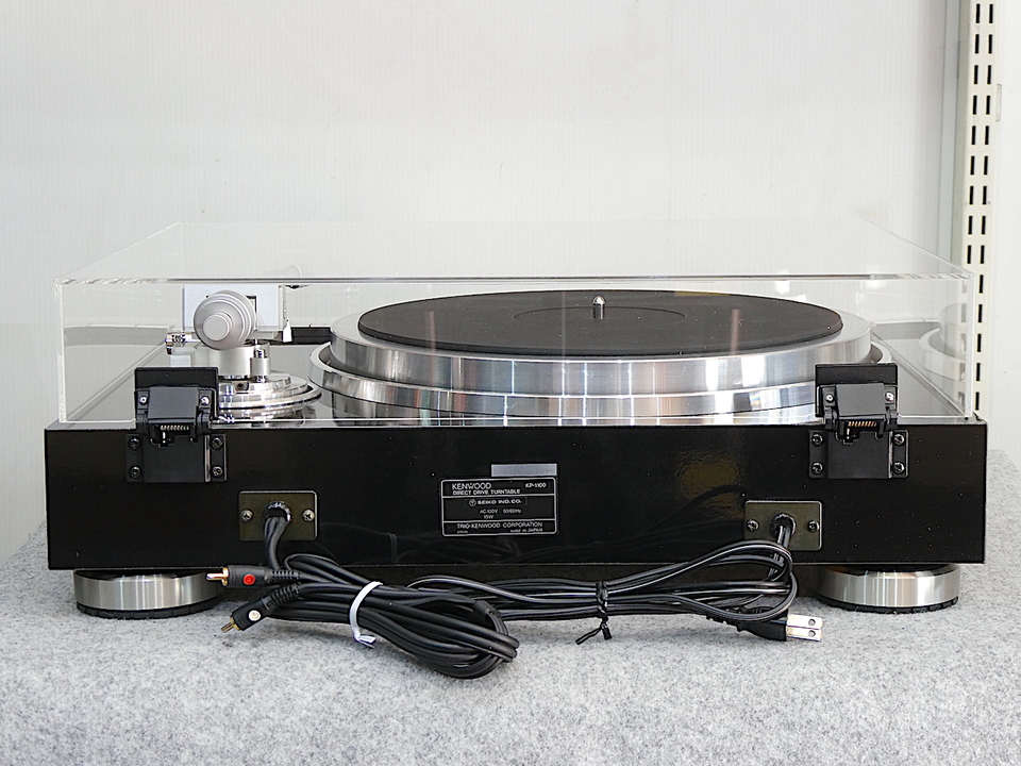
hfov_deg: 27.8
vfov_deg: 21.0
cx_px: 510
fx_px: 2065
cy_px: 383
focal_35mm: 70
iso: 200
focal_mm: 12.5
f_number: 4.5
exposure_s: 1/15
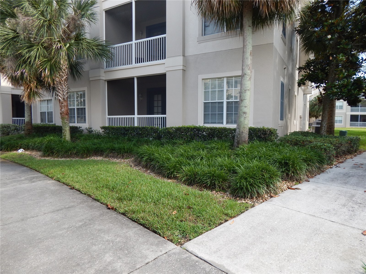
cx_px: 183
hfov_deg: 76.4
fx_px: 233
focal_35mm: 22
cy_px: 137
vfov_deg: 61.1
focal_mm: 4
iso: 125
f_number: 3
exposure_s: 1/400
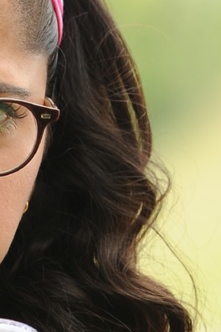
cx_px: -26
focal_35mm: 663
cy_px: 384
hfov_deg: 2.1
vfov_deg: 3.1
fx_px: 6110
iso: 200
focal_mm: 185
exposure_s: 1/250
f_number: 6.3
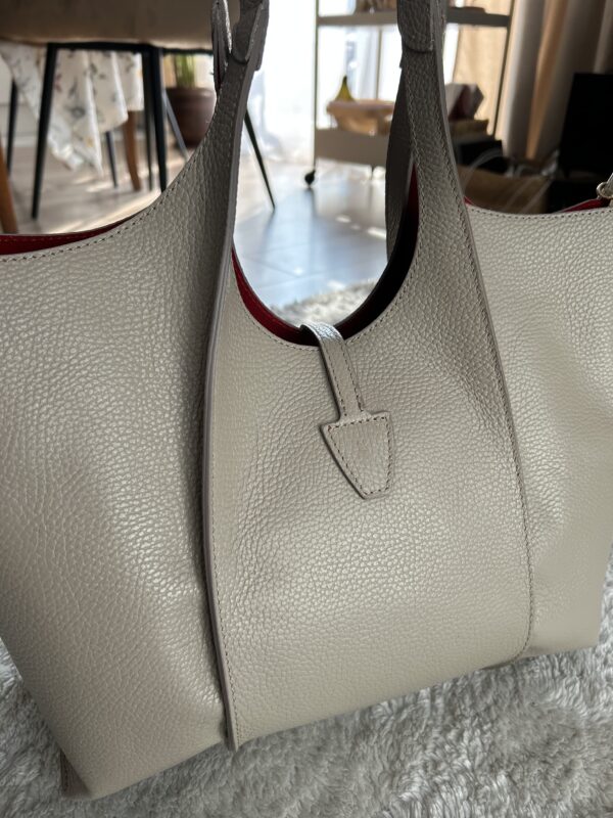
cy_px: 409
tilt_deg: -29.0
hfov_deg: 53.1
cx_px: 306
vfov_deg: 67.3
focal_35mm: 26
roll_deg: -0.6
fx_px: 614
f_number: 1.5
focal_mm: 5.7
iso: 50
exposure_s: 1/203
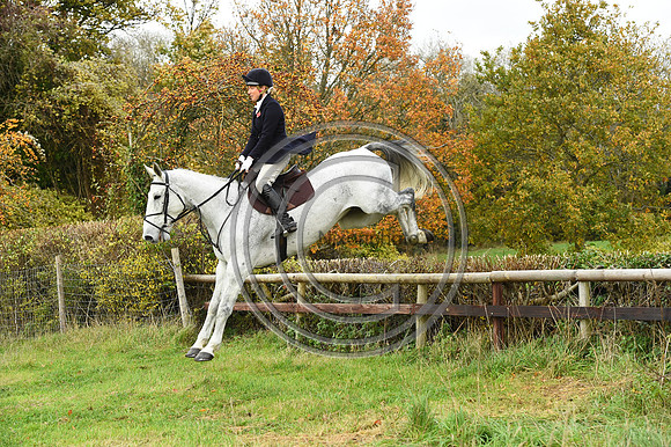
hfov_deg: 23.9
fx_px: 1583
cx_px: 336
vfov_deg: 16.1
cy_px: 224
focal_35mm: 85
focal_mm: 85
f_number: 5.6
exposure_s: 1/1250
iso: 3600
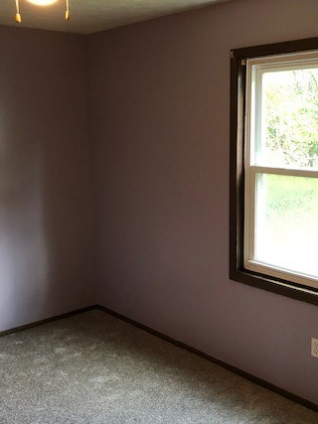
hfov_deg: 34.3
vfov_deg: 44.8
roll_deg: +0.3
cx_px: 178
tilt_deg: -9.4
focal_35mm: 42
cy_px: 198
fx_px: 515
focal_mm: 3.99
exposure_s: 1/15
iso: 64
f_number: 1.8
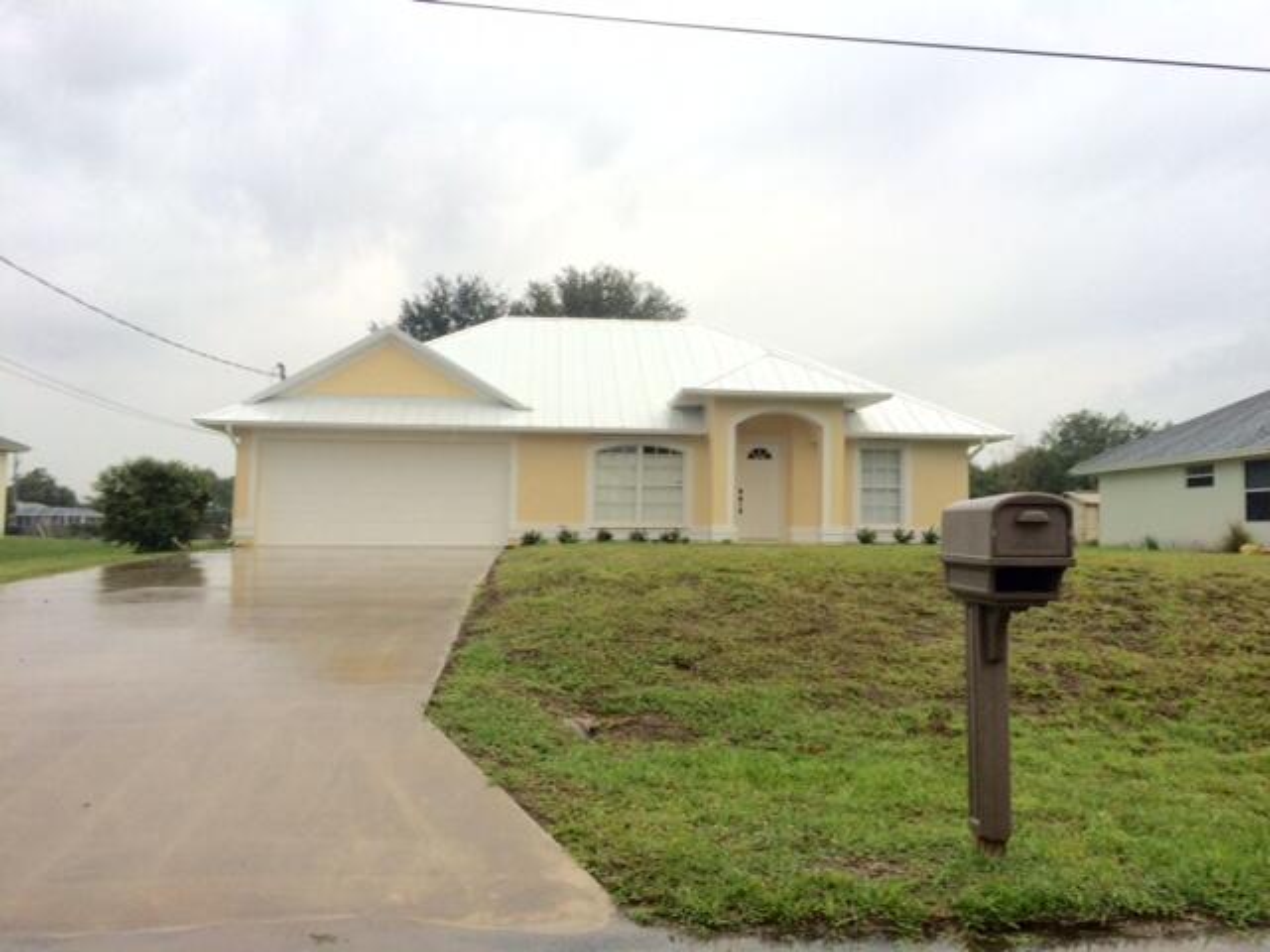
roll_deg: -0.6
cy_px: 476
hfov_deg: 61.7
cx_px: 635
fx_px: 1064
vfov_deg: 48.2
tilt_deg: +1.5
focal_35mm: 29
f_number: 2.2
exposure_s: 1/120
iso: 50
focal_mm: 4.15
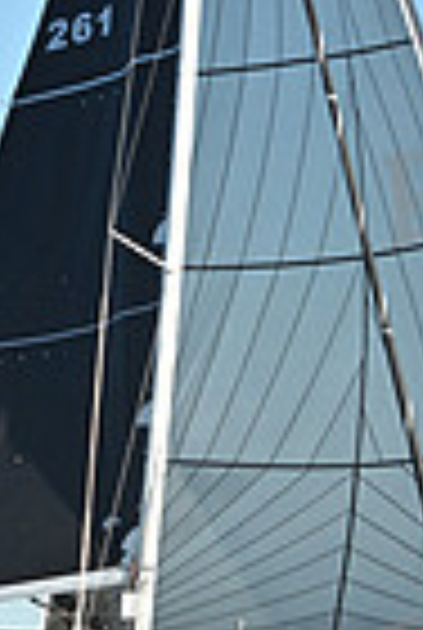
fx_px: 6524
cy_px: 428
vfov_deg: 5.5
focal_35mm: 372
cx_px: 151
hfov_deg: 3.7
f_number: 9
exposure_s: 1/1250
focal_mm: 90
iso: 320
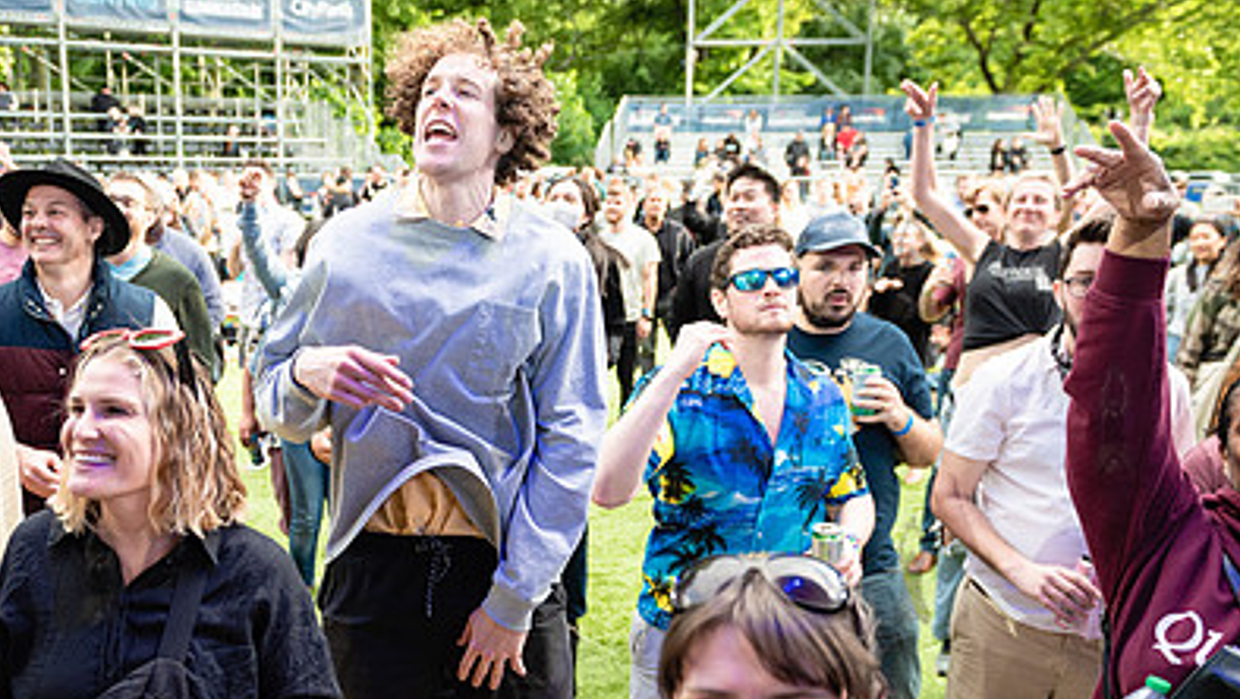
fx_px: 1217
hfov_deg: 53.7
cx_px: 504
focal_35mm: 37
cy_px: 417
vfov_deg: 31.9
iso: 1000
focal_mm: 24
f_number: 3.2
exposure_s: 1/800
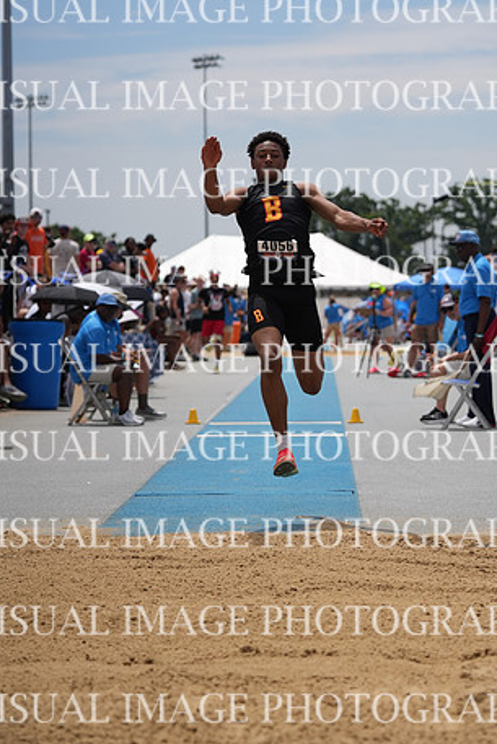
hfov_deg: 11.2
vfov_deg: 16.6
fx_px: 2545
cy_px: 314
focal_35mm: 123
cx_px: 250
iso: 320
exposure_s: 1/8000
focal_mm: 97
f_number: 4
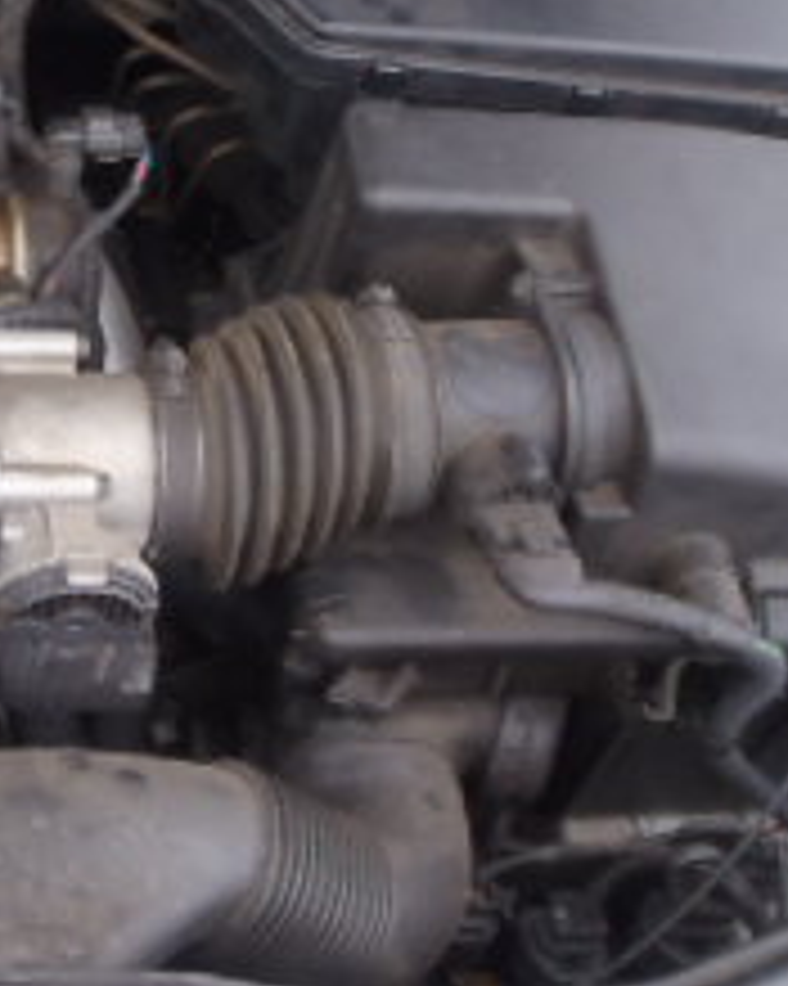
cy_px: 234
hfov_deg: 17.1
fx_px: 2334
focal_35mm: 80
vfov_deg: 23.6
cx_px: -437
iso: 100
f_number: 3.5
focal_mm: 5
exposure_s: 1/60
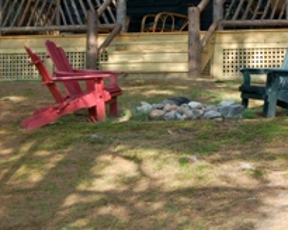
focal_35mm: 140
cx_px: 260
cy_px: 32
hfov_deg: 13.6
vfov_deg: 11.0
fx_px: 1194
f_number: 6.3
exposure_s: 1/160
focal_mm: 45
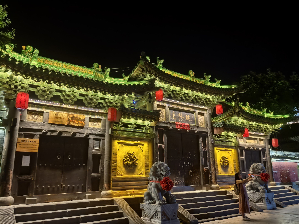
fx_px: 251
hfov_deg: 61.7
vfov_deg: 48.2
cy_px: 114
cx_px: 148
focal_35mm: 29
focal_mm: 5.75
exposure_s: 1/100
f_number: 1.4
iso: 250
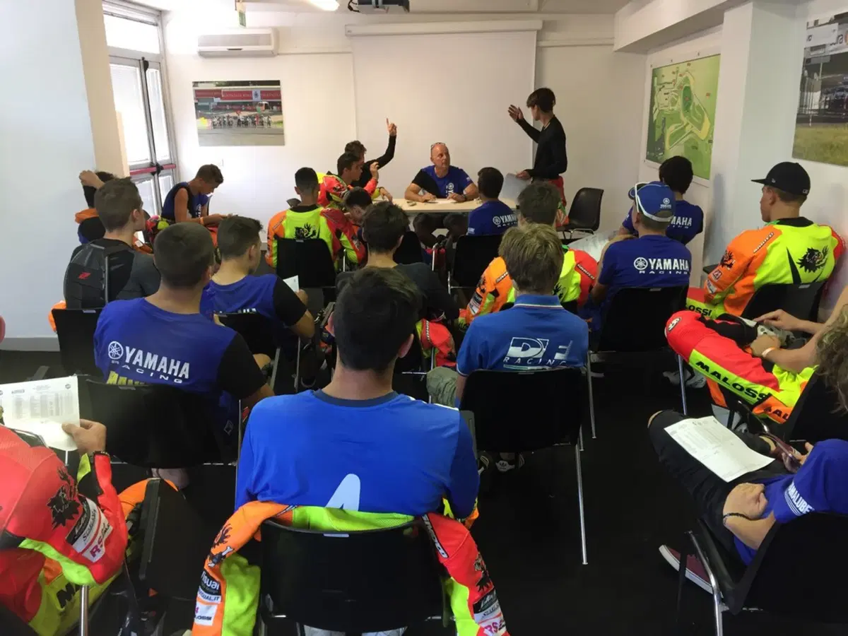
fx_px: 710
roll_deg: +0.4
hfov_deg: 61.7
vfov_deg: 48.2
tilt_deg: -16.6
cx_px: 424
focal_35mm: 29
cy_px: 318
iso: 100
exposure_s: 1/33
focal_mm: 4.15
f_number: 2.2
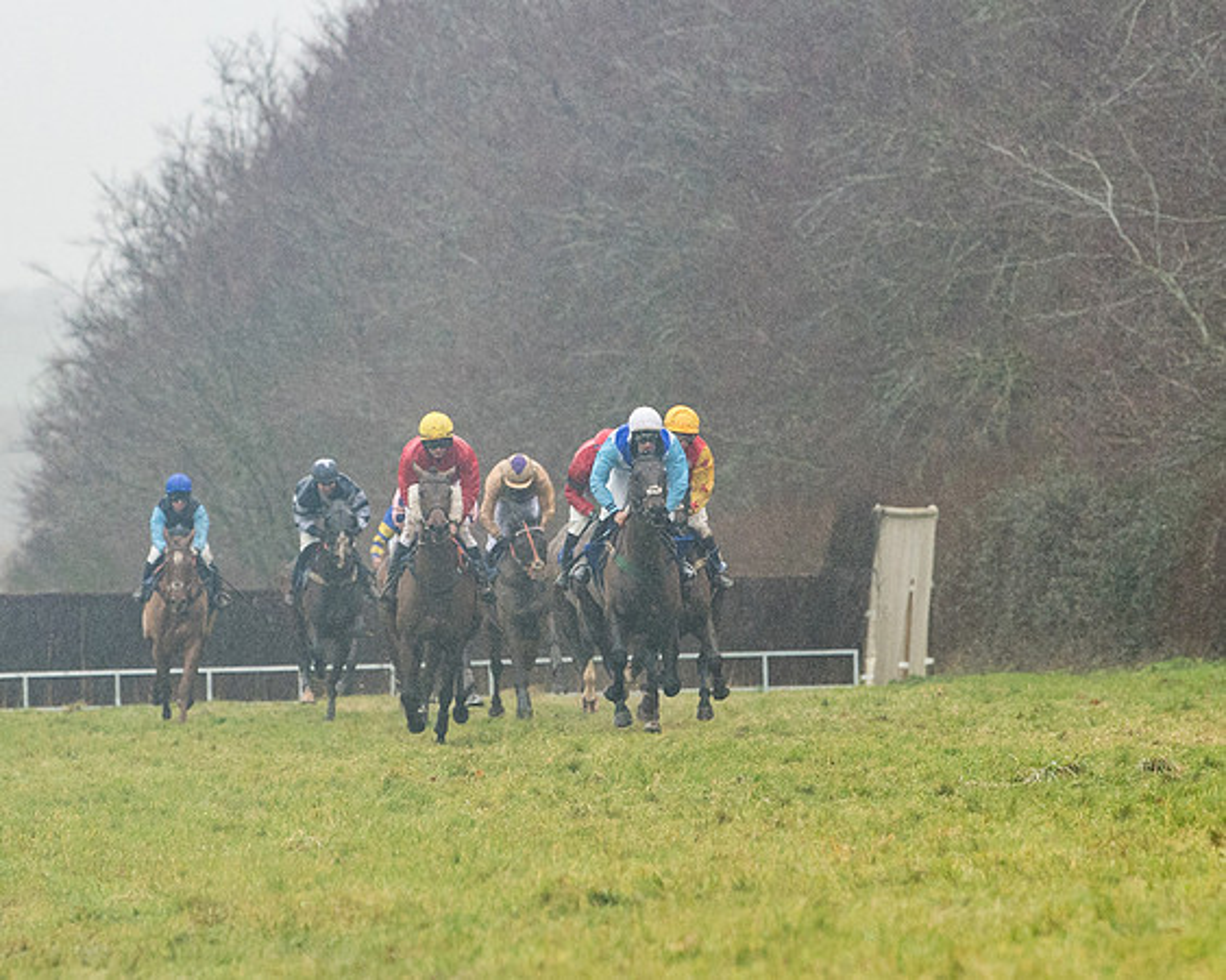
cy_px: 441
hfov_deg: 4.7
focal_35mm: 416
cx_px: 628
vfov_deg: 3.7
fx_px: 15088
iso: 1000
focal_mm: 185
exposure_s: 1/1000
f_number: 4.5
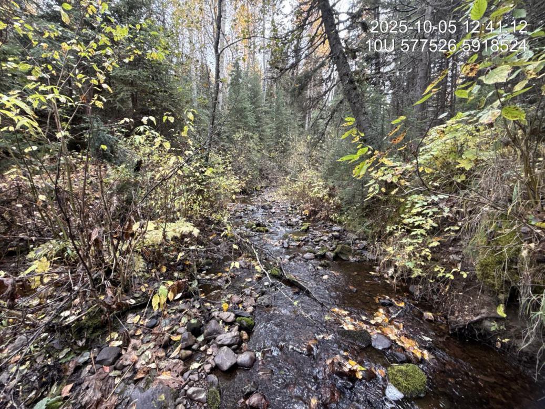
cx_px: 272
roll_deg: -0.6
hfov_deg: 102.1
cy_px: 204
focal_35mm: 14
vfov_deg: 85.7
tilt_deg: -6.6
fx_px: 220
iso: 160
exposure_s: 1/99
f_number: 2.2
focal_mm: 2.22
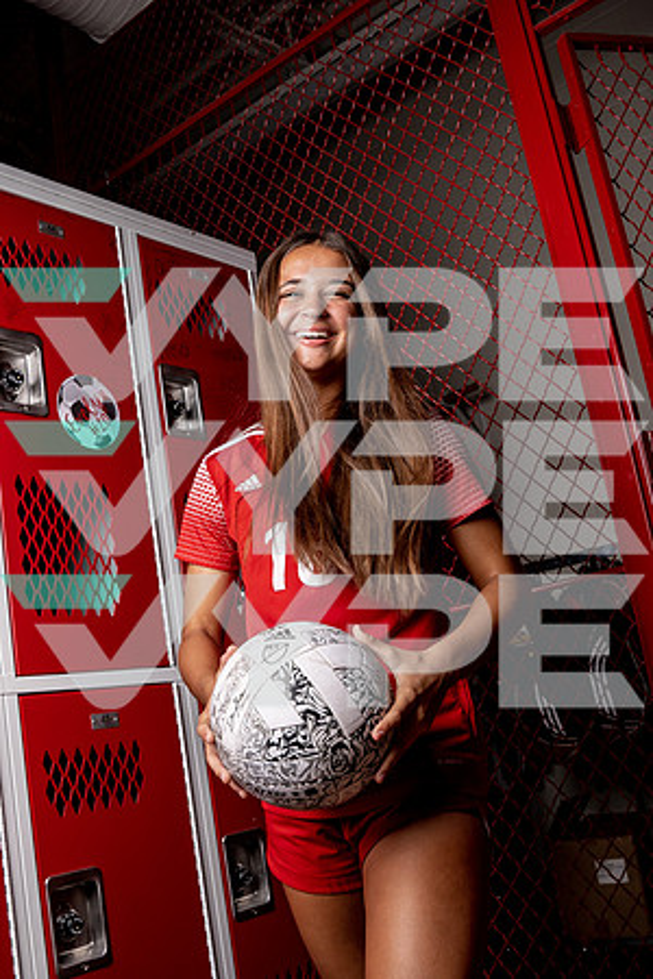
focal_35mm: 36
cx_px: 268
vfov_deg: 52.9
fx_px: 985
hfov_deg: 36.6
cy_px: 490
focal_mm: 24
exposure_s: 1/250
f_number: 8
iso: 100
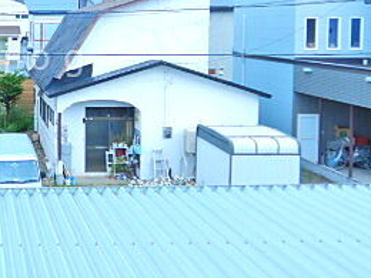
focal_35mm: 59
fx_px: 632
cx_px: -7
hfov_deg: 30.2
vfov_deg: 24.5
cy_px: 60
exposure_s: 1/500
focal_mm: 4.3
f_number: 2.8
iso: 125
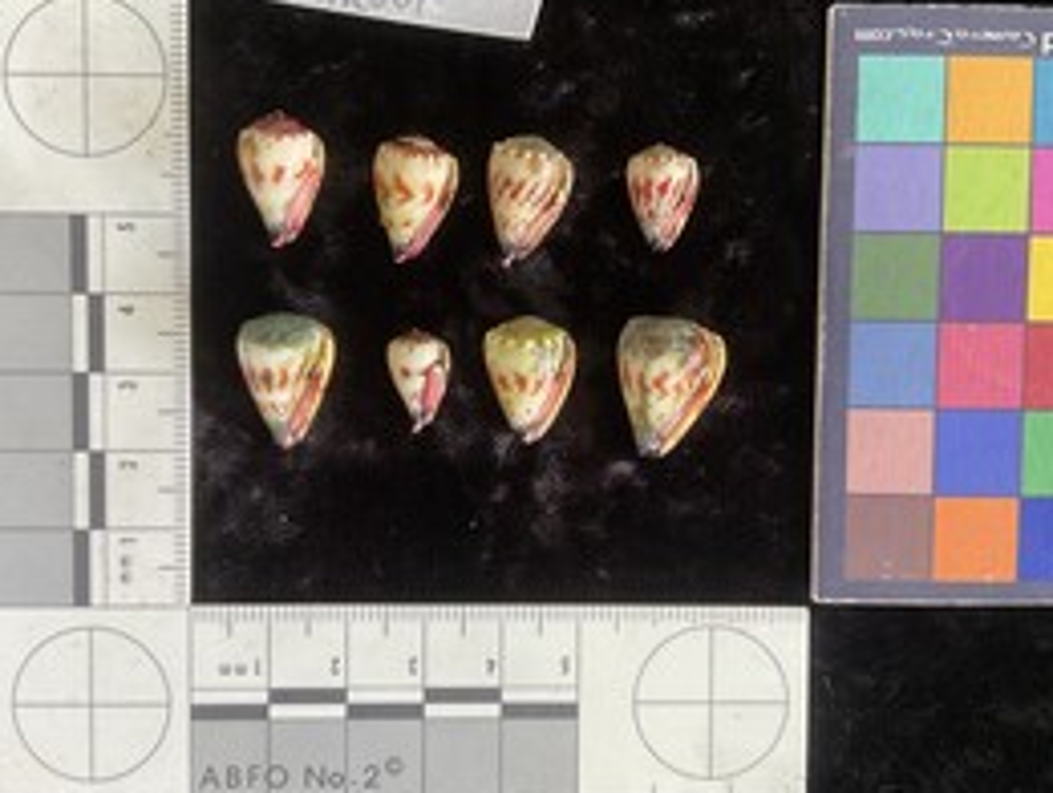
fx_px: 1189
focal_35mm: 39
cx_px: 510
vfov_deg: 36.9
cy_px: 366
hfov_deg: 47.8
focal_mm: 3
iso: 125
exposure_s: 1/60
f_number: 1.8
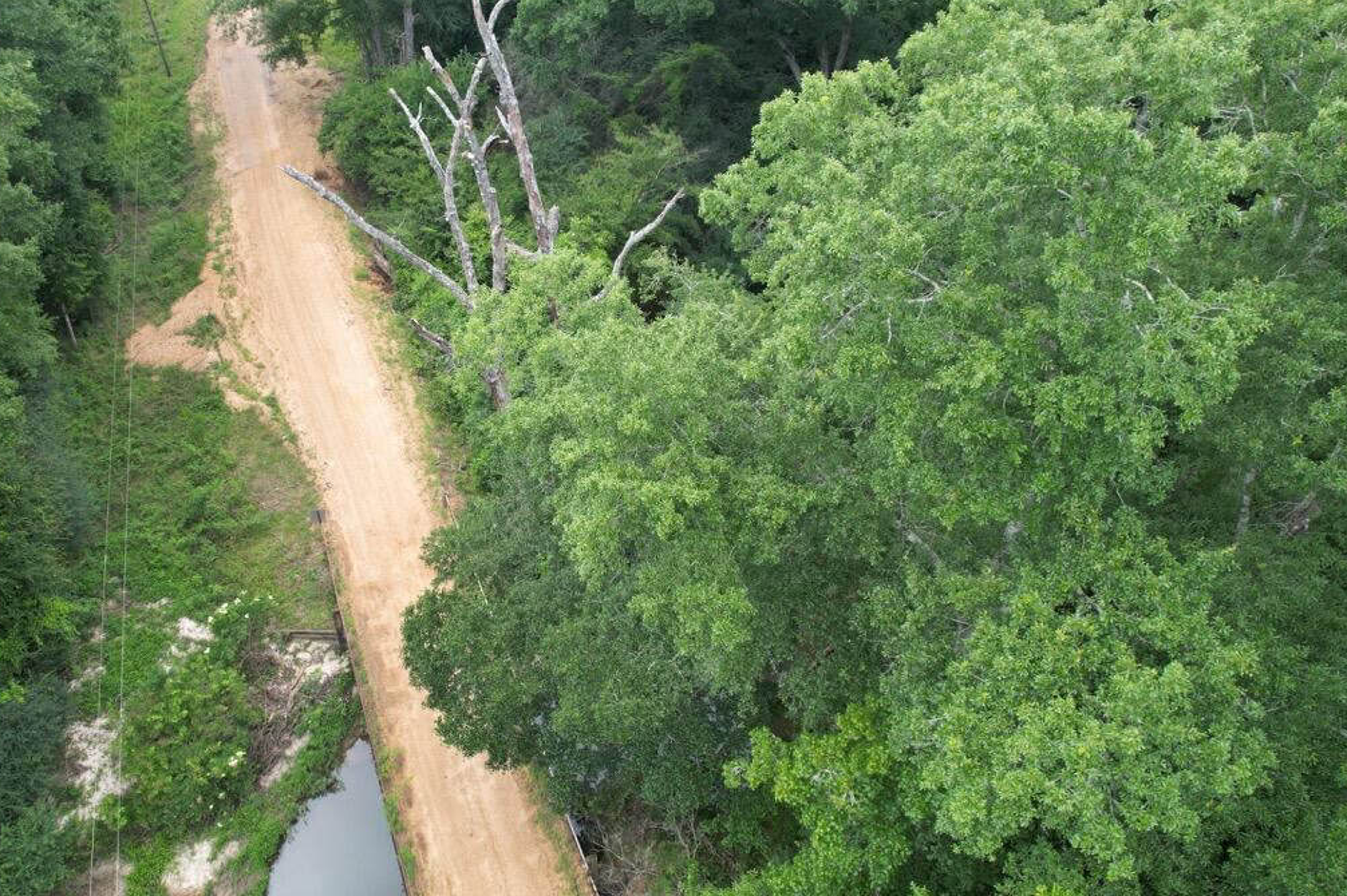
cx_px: 558
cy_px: 397
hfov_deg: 65.0
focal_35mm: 28
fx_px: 1047
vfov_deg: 46.3
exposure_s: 1/320
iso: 100
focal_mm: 8.4
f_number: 2.8
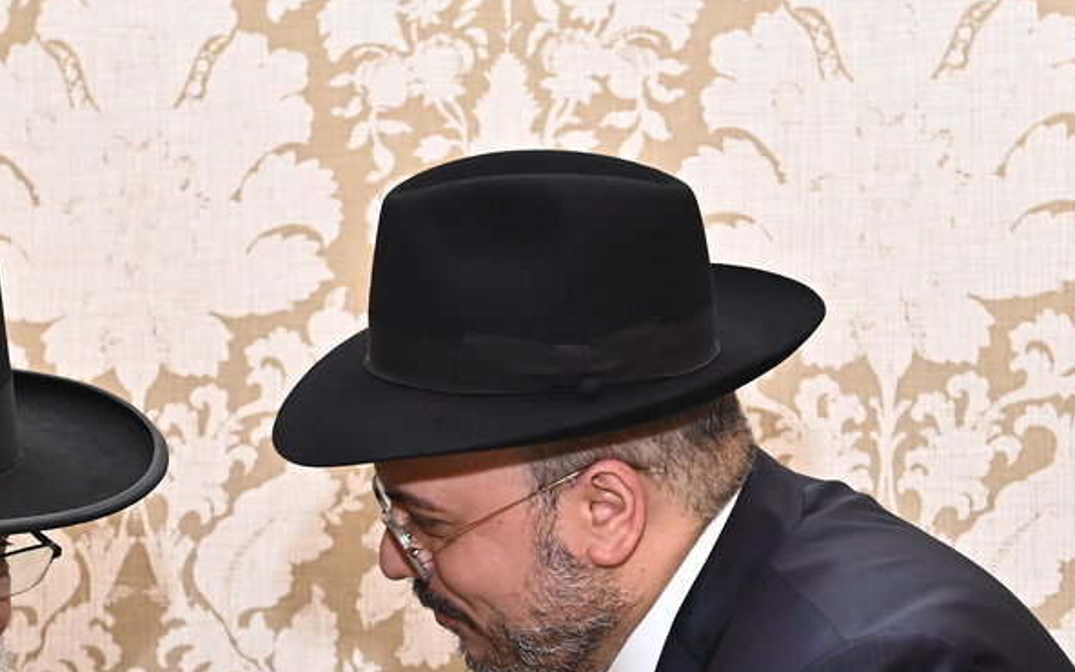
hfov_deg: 19.6
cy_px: 655
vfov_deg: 12.2
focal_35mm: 106
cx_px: 556
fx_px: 3106
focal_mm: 44
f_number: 4
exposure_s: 1/200
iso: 1250
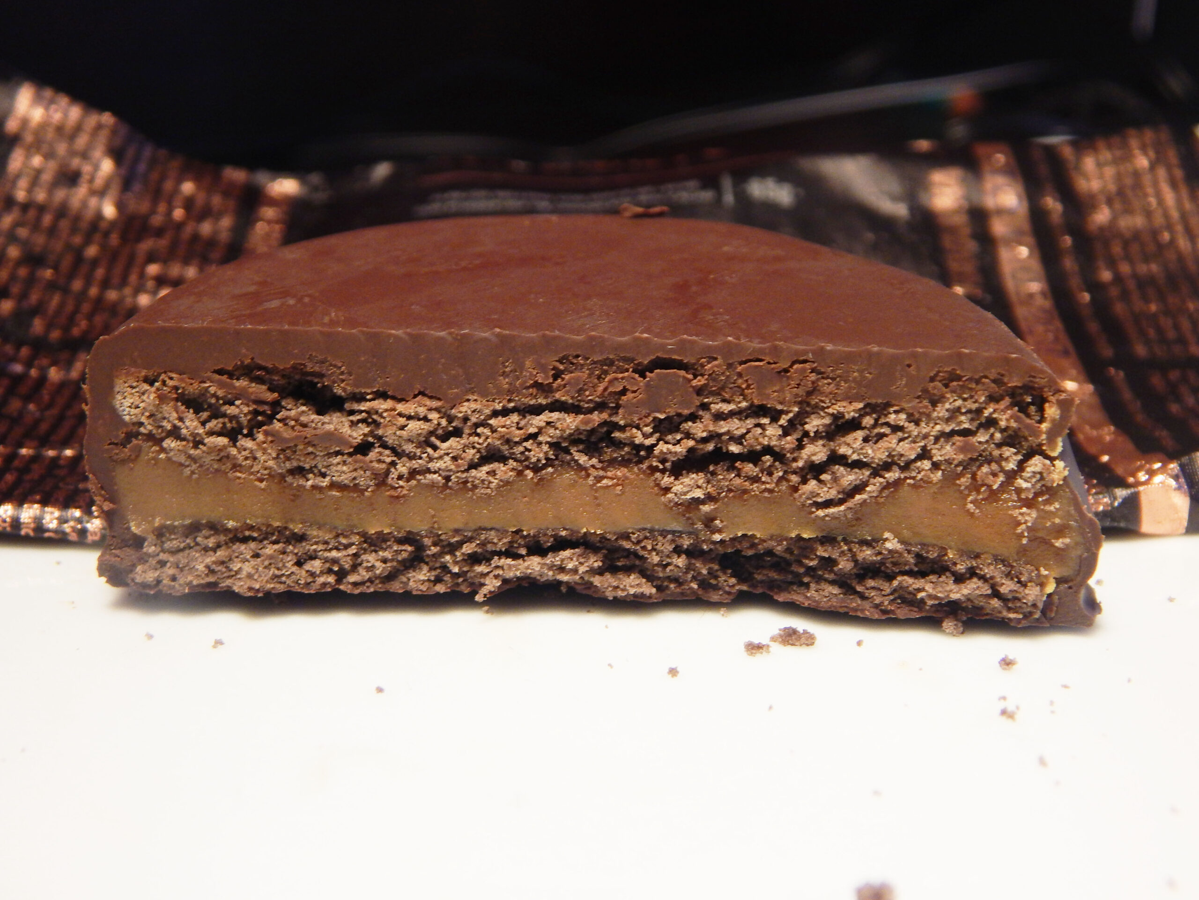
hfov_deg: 39.7
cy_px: 450
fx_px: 1663
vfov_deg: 30.3
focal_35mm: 48
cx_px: 600
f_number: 3.7
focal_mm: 8.6
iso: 200
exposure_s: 1/30
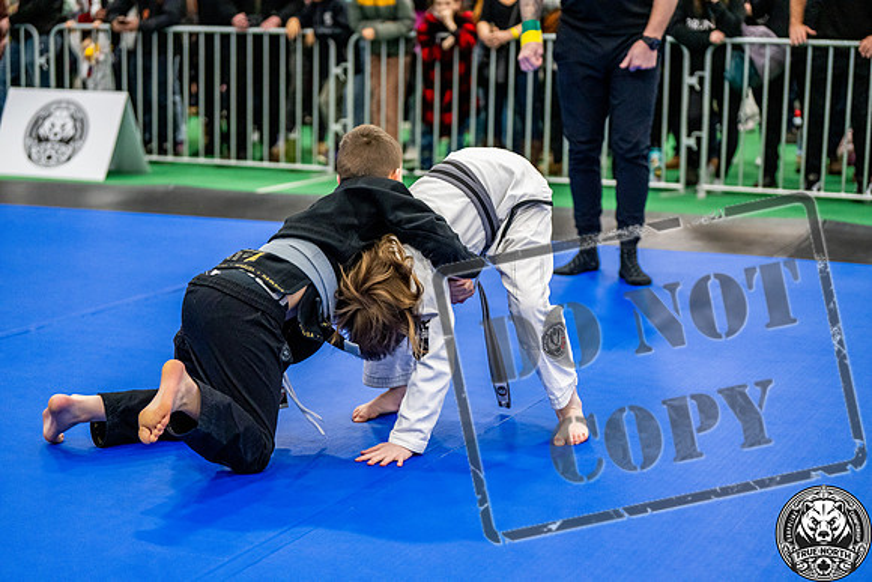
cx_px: 436
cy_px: 291
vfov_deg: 19.5
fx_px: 1696
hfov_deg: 28.8
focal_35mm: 70
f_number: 2.8
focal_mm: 70
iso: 5000
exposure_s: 1/500
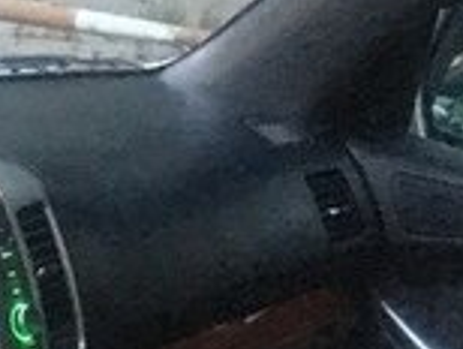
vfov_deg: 11.4
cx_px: -241
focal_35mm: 124
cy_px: 564
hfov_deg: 14.7
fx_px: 1661
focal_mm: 4.15
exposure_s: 1/17
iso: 800
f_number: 2.2
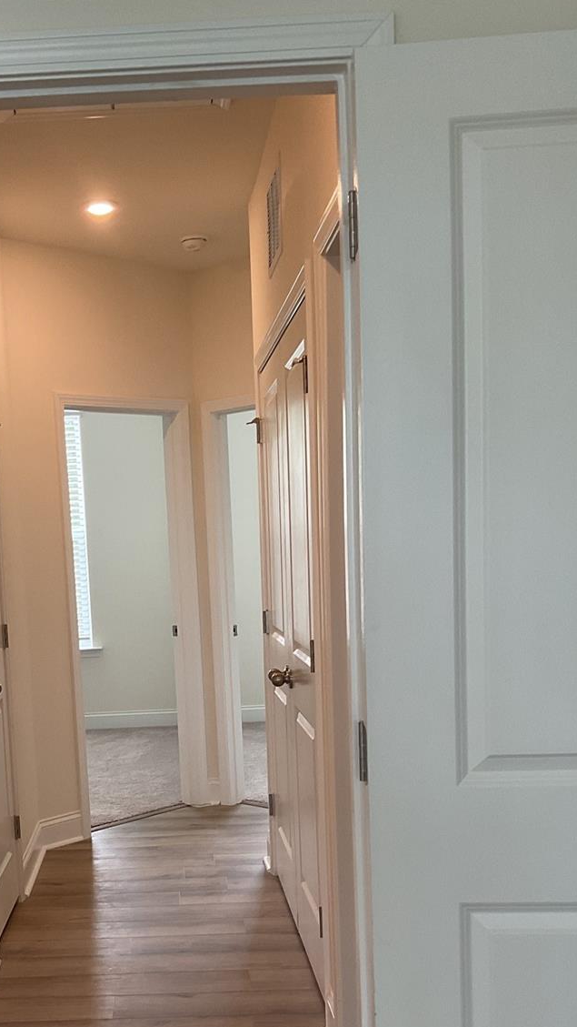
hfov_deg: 27.3
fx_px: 1170
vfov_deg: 46.6
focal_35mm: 43
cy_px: 691
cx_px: 134
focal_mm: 3
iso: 40
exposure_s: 1/60
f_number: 1.8
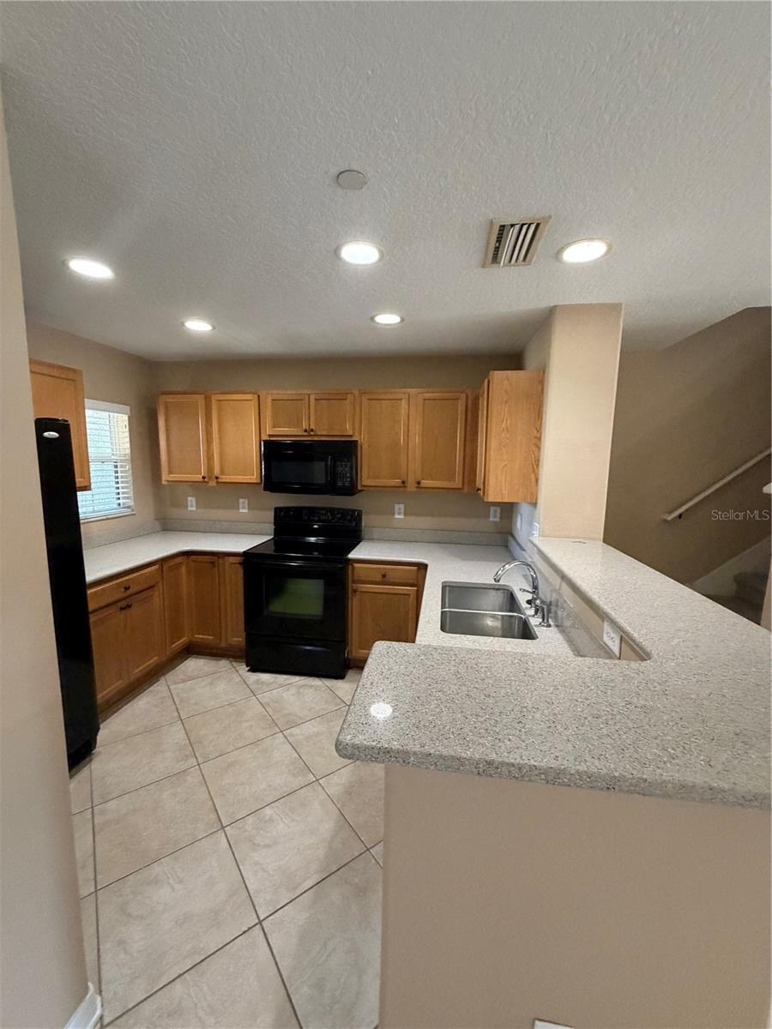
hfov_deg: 85.7
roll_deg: -0.5
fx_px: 416
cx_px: 386
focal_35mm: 14
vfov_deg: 102.1
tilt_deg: -5.8
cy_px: 514
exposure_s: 1/59
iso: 500
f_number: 2.2
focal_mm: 2.22
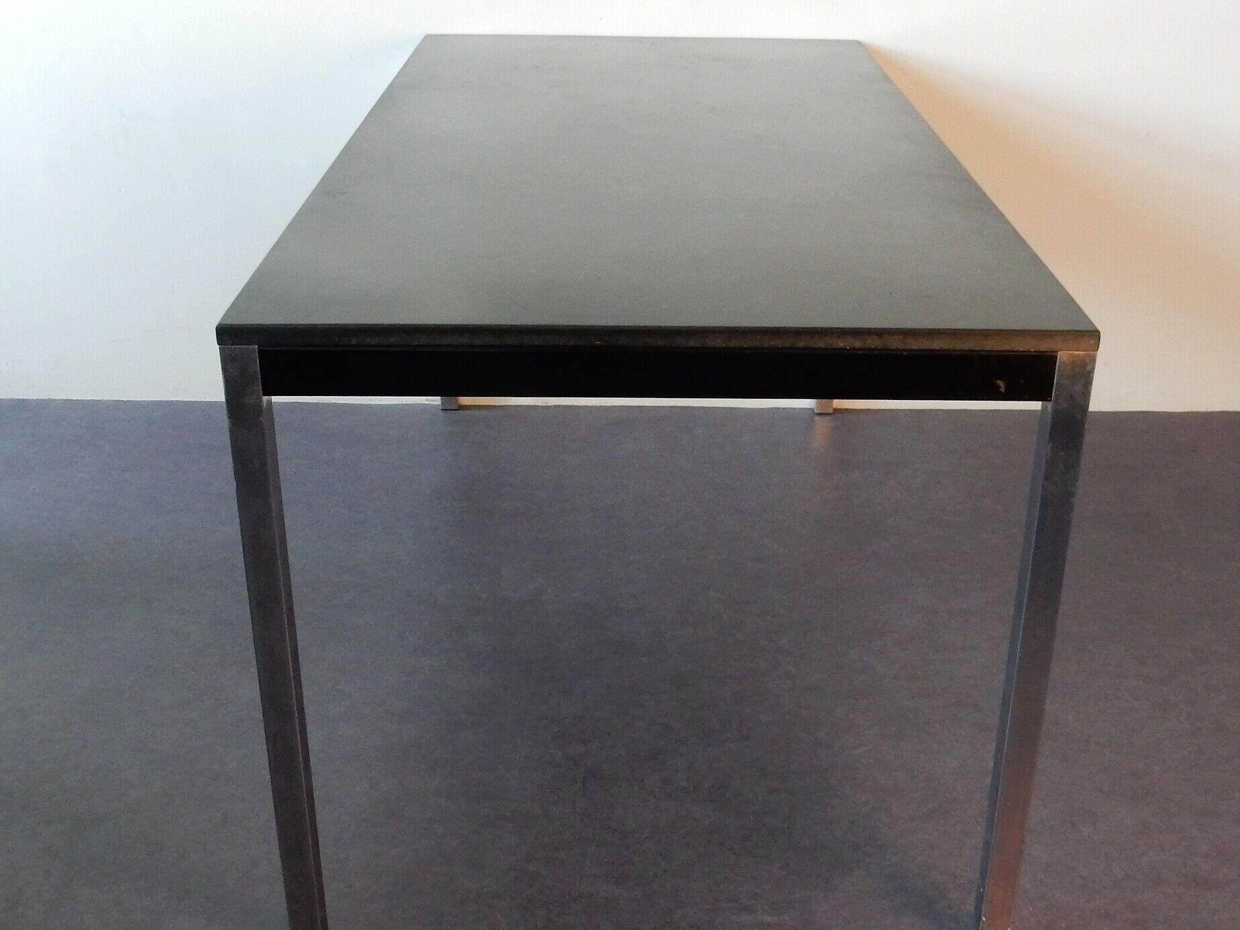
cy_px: 487
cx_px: 649
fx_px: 967
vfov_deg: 51.3
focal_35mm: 27
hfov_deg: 65.3
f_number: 3.7
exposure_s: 1/13
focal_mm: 4.5
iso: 400
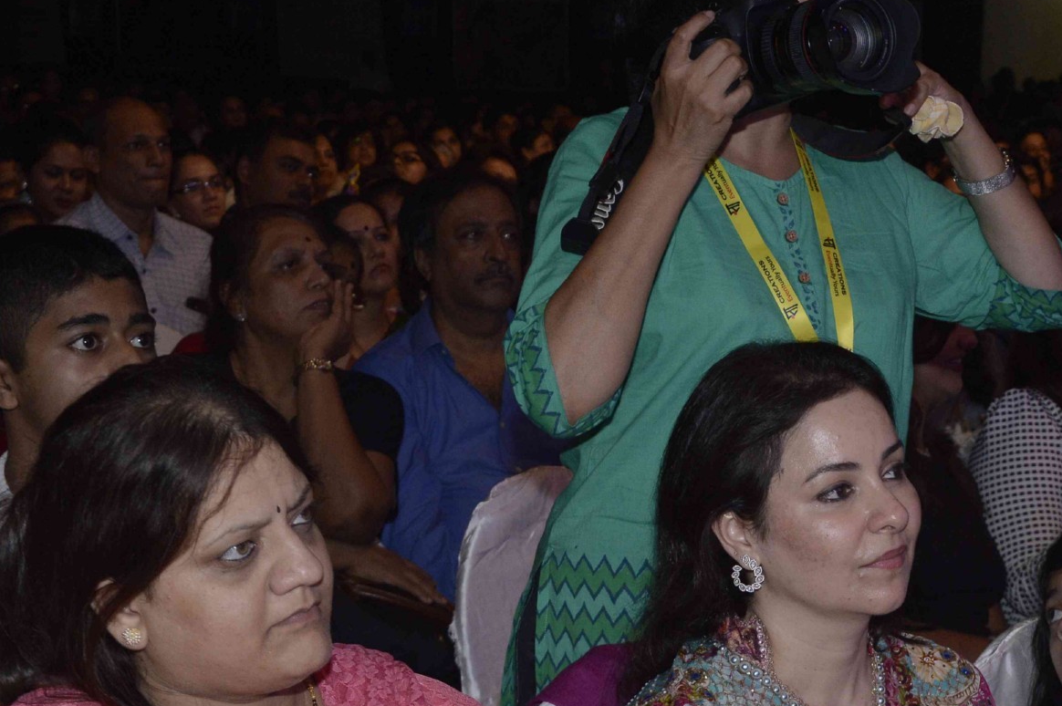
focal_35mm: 93
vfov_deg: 14.6
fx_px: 2741
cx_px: 839
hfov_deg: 21.7
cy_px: 568
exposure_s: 1/200
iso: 800
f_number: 6.3
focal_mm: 32
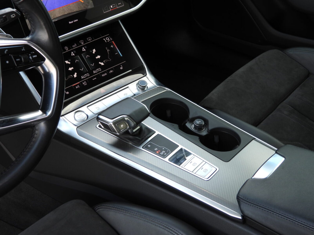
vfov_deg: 24.4
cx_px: 157
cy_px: 118
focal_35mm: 60
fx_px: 544
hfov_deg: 32.2
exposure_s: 1/80
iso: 100
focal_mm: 10.7
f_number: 3.5
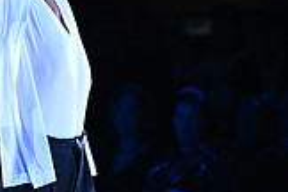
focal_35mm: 788
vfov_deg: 1.7
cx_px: -54
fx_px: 6304
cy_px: -105
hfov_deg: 2.6
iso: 3200
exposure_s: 1/320
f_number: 5
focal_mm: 220
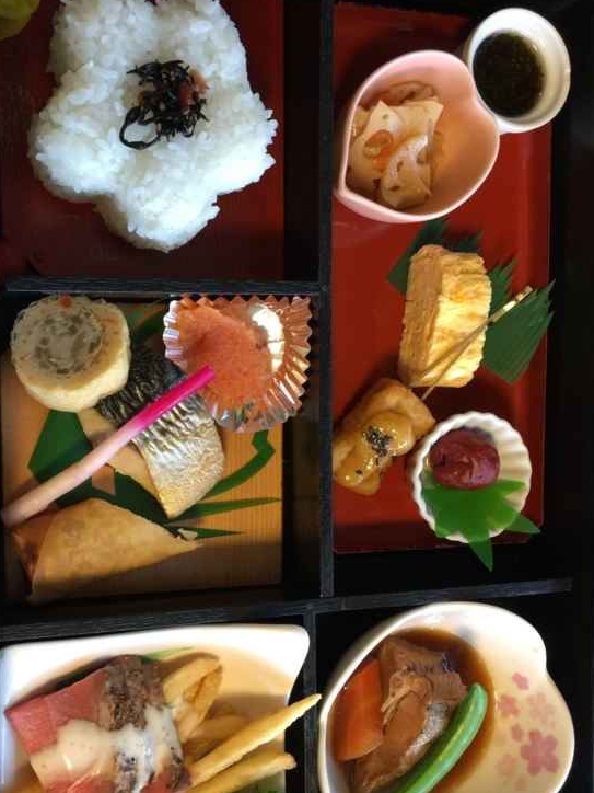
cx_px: 197
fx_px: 938
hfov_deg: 34.8
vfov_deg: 45.5
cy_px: 475
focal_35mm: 41
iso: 32
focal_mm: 4.15
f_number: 2.2
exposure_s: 1/15
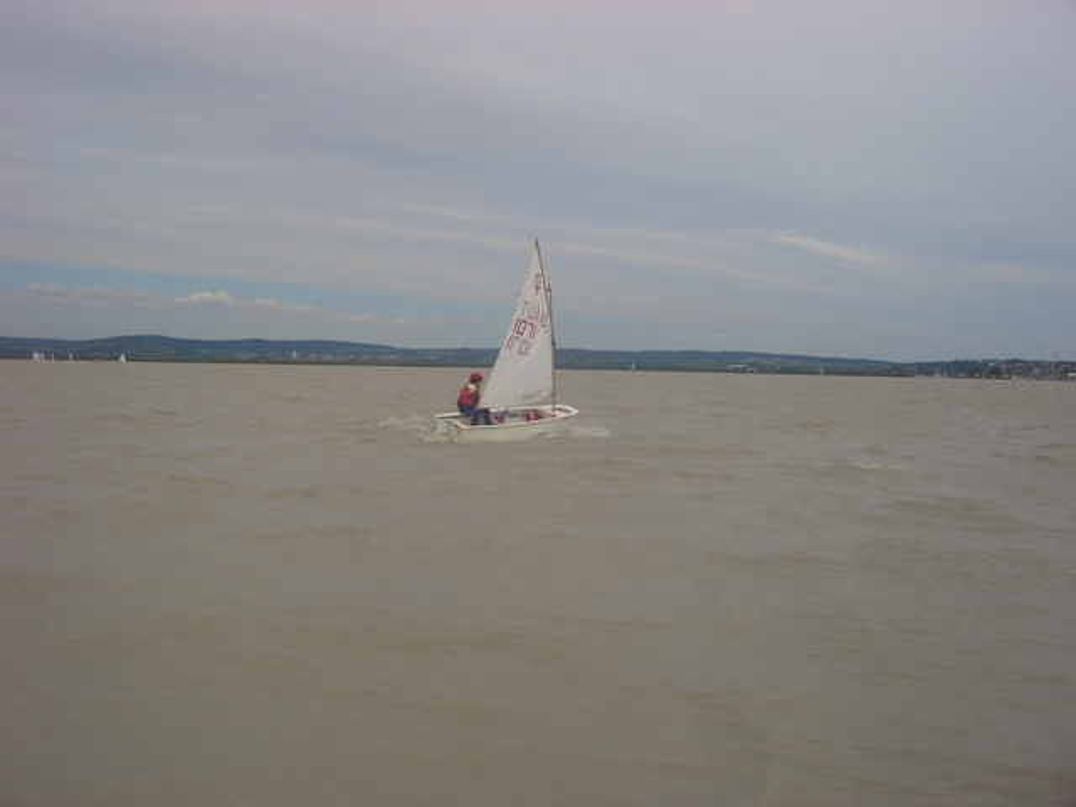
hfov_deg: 52.6
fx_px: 1088
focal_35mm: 35
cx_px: 538
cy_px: 404
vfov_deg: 40.7
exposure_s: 1/1000
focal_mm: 5.8
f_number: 4.3
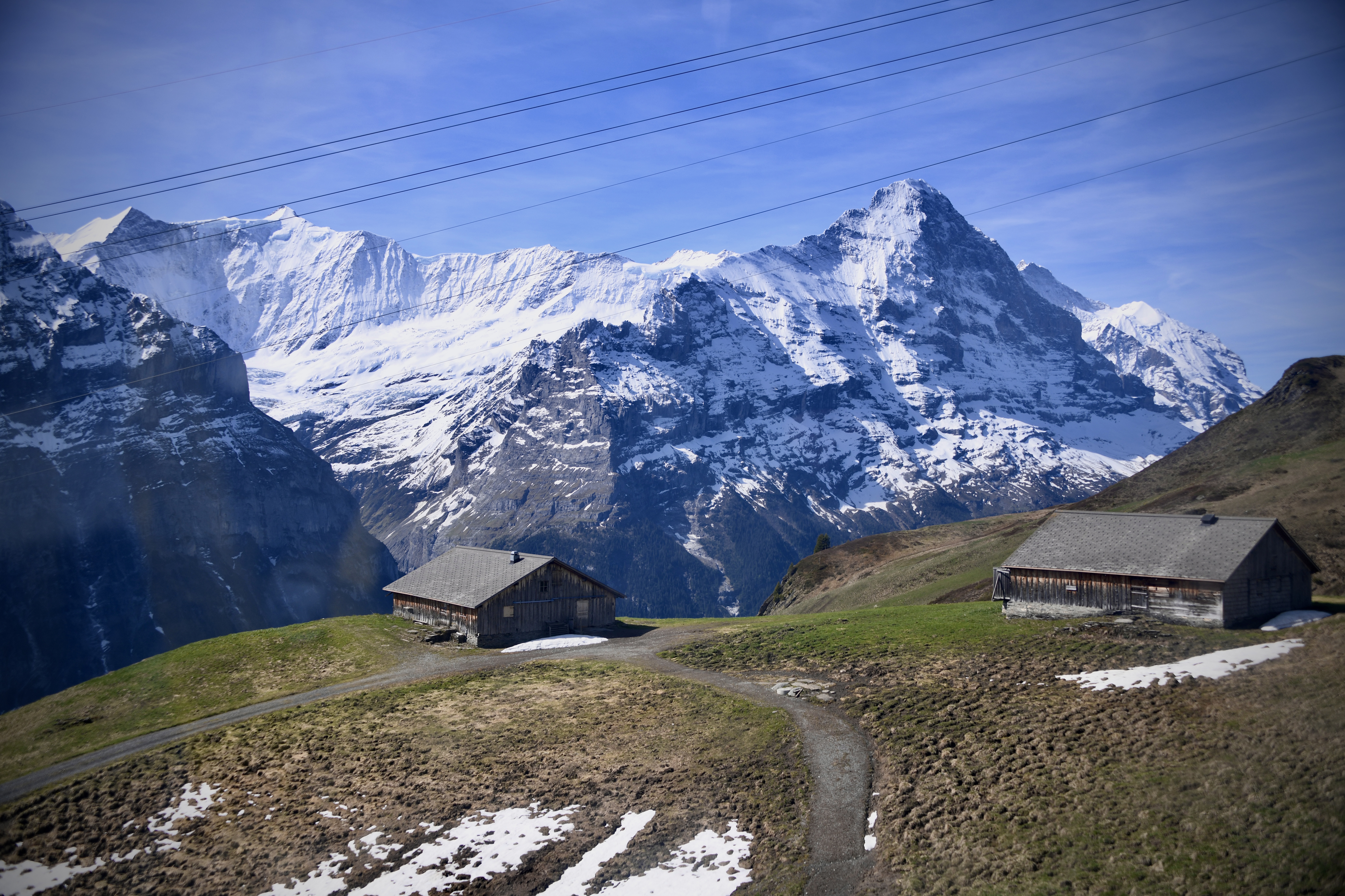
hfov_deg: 50.7
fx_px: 1420
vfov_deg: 35.1
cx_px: 672
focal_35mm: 38
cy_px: 448
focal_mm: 38
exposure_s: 1/1600
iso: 200
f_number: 4
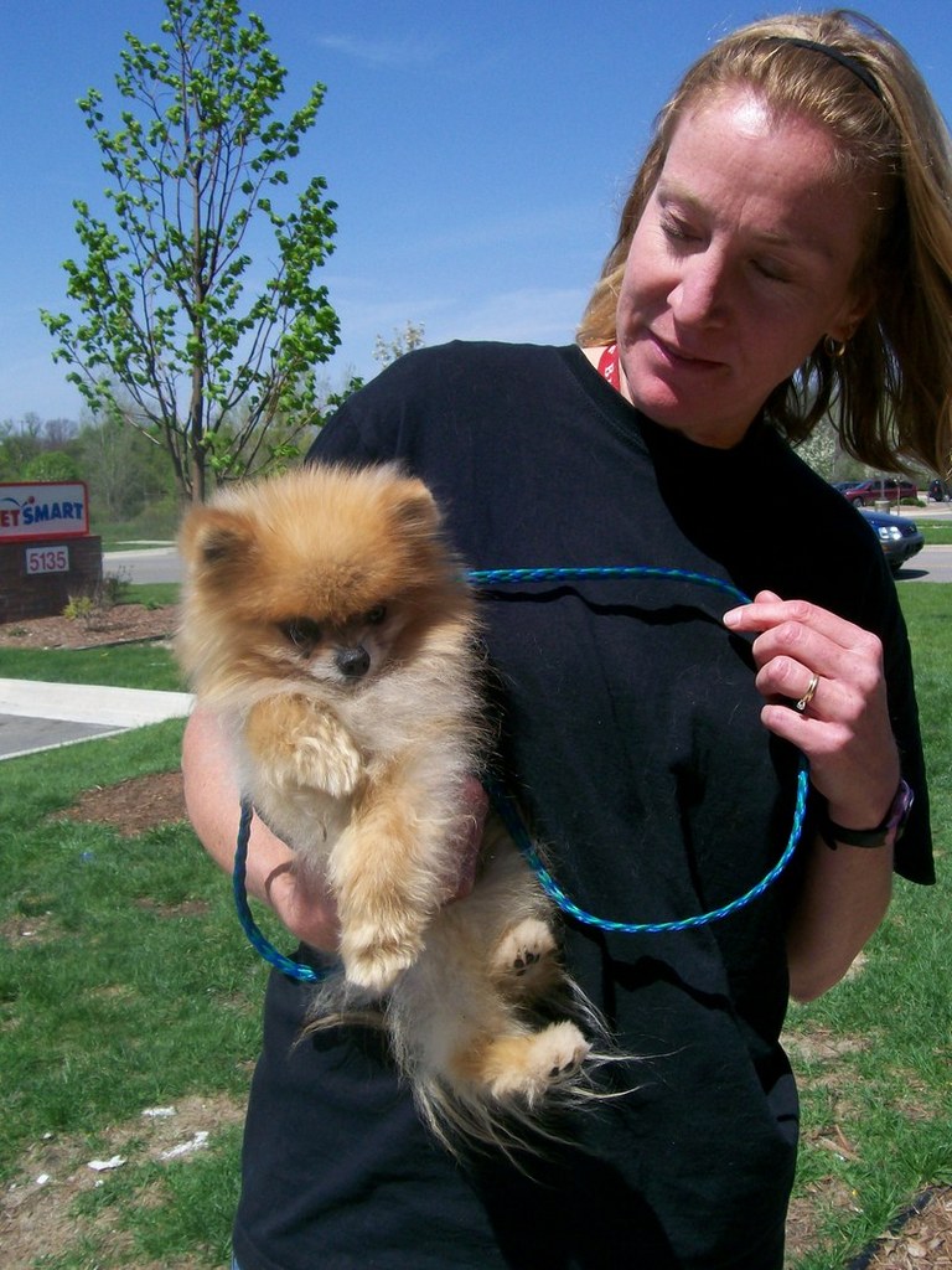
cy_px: 635
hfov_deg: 39.7
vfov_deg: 51.4
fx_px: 1320
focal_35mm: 36
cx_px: 476
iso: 80
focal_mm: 6
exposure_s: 1/676
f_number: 4.8
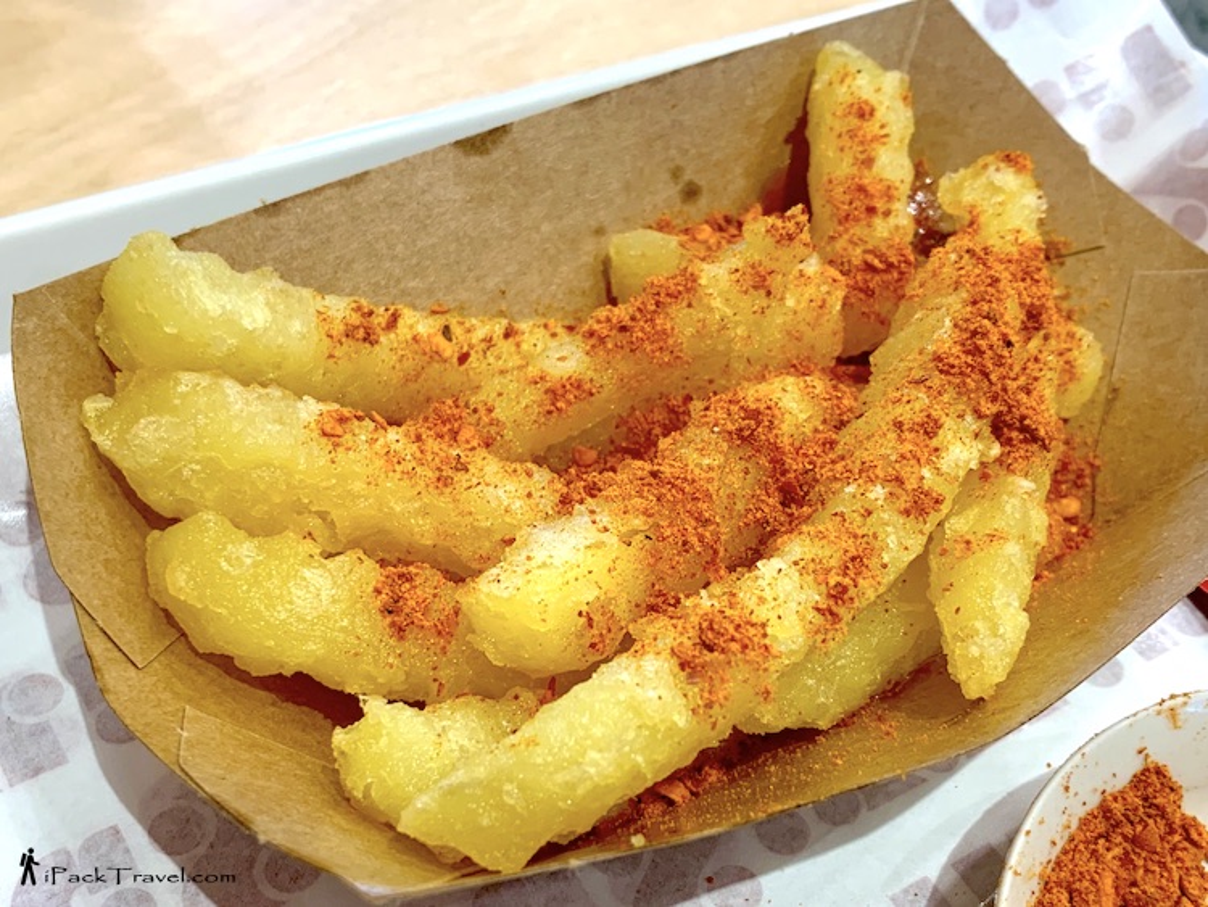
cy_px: 454
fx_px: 908
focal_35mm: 26
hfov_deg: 67.3
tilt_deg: -51.9
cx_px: 604
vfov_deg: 53.1
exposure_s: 1/121
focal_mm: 4.25
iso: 80
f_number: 1.8
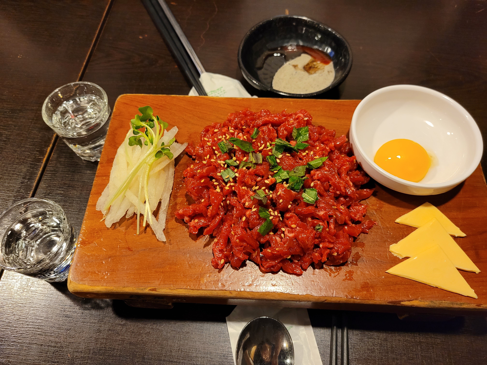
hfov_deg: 67.3
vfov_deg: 53.1
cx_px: 244
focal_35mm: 26
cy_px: 182
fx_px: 366
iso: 400
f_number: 1.8
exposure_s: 1/40
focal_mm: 5.4
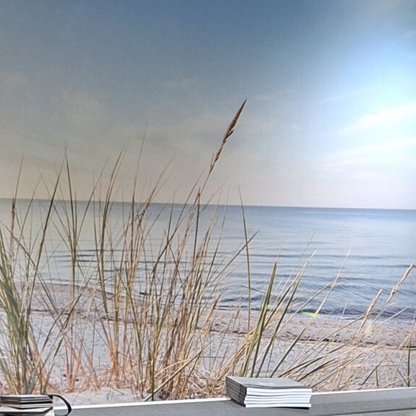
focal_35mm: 90
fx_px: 1224
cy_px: 548
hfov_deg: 19.1
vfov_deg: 18.0
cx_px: 347
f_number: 1.8
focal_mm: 5.54
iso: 160
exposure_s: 1/50
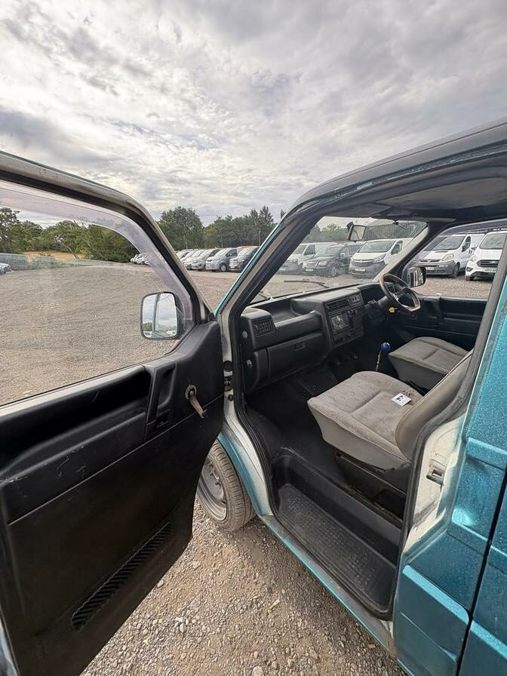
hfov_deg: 85.7
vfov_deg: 102.1
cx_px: 254
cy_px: 338
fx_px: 273
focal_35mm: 14
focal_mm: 2.22
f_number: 2.2
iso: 40
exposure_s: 1/235
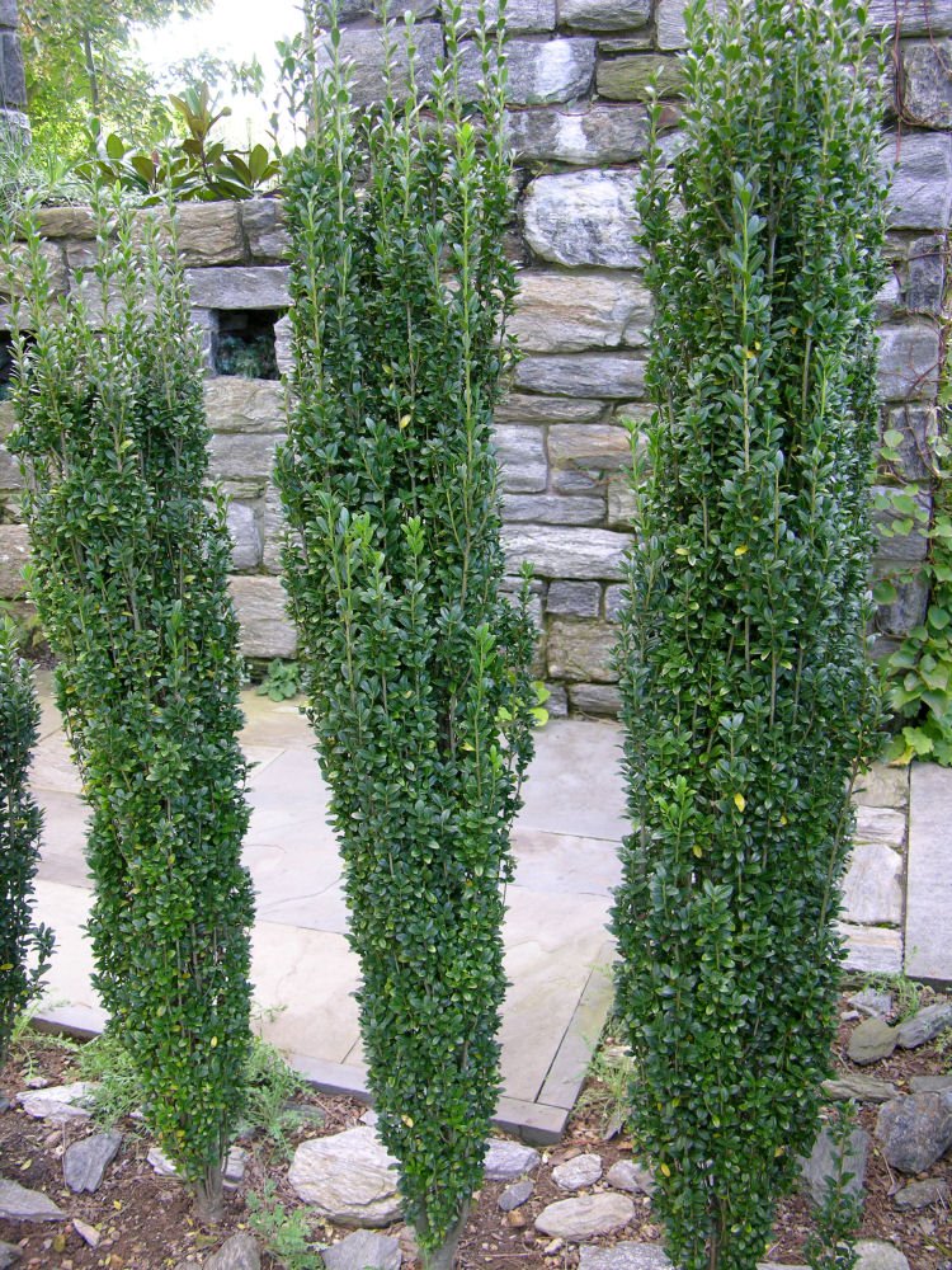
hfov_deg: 40.7
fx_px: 1283
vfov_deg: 52.6
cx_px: 476
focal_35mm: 35
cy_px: 635
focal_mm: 8.9
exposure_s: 1/40.2
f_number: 2.8
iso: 50
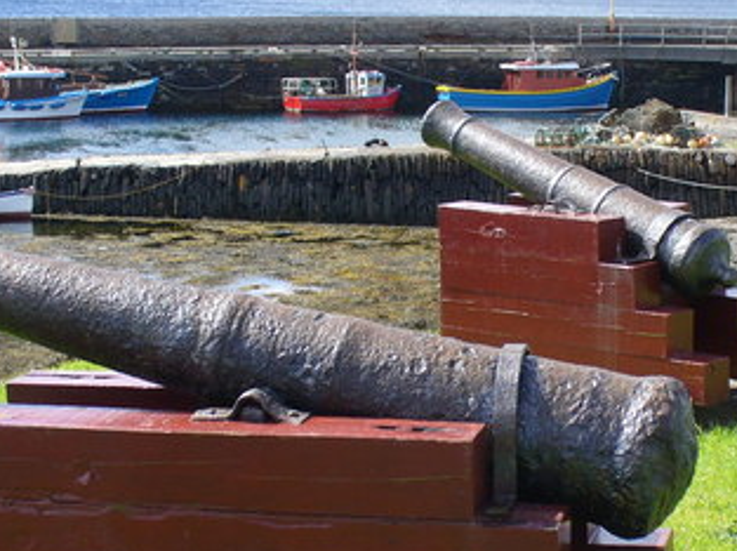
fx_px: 1829
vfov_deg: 17.1
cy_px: 299
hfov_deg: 22.7
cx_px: 502
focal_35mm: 86
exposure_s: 1/160
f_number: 5.8
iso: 80
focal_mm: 7
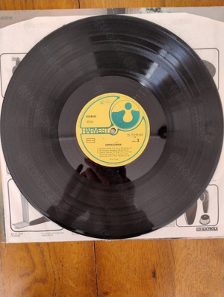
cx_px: 112
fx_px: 206
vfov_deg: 71.5
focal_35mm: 24
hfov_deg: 57.0
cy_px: 148
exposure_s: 1/50
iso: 706
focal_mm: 5.56
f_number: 1.8
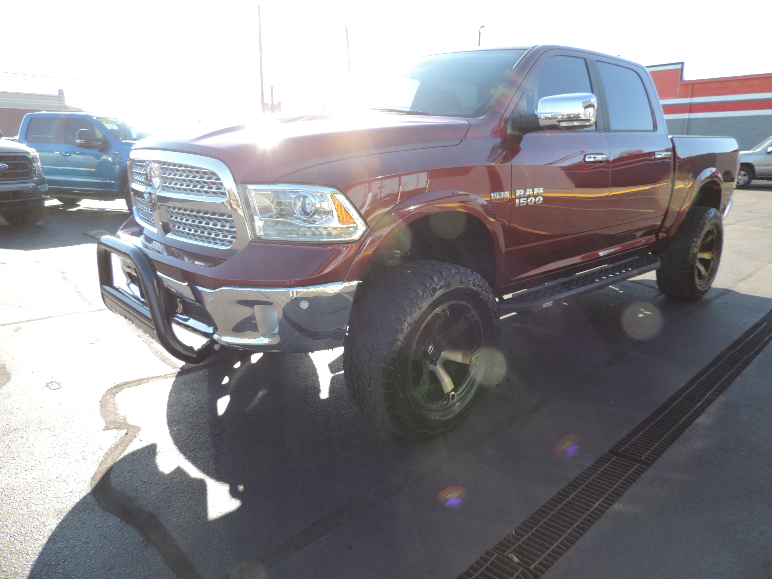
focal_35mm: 24
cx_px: 386
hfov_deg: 71.6
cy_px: 290
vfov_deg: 56.8
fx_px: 535
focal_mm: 4.3
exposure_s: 1/250
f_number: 3
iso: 80
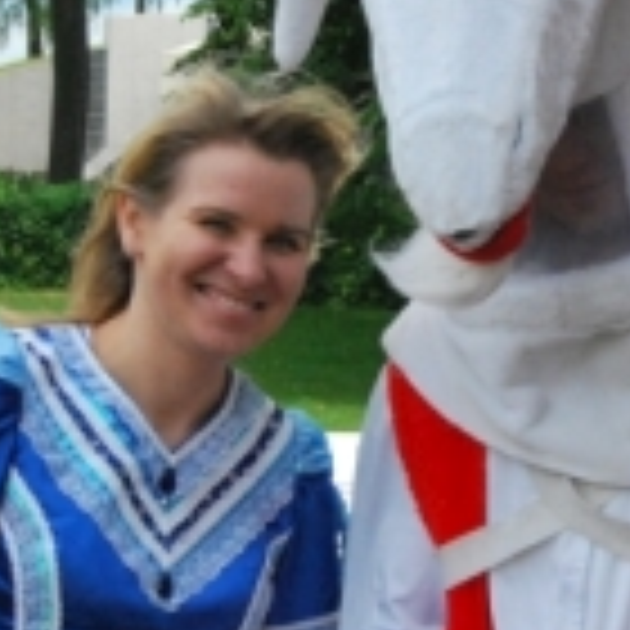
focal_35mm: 128
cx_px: 423
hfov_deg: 13.6
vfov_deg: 13.6
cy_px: 308
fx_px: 2636
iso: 1600
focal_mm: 28
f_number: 14
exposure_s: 1/800
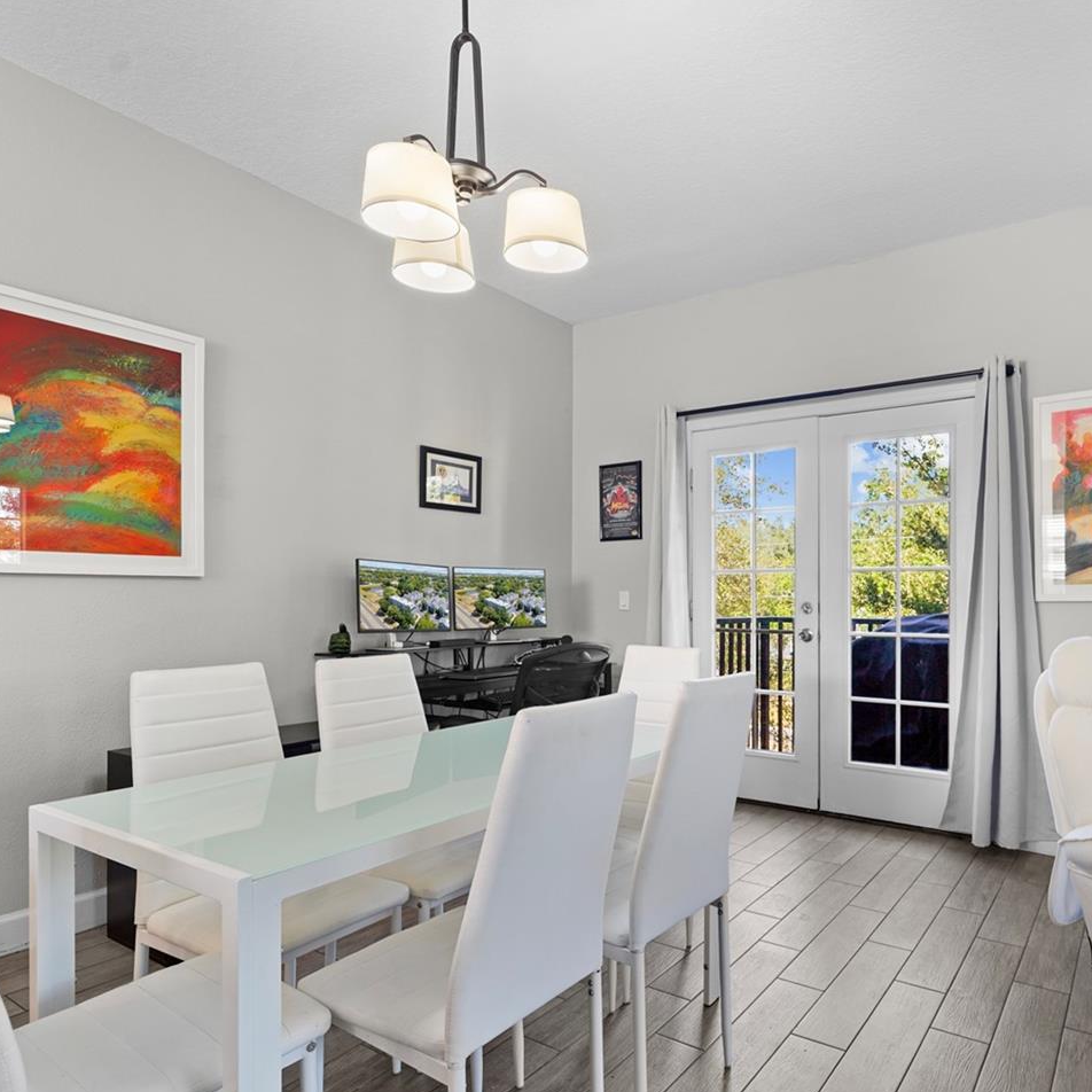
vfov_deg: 74.6
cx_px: 709
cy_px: 600
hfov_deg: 73.0
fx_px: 714
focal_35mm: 20
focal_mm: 14
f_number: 8
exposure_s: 1/4
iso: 200
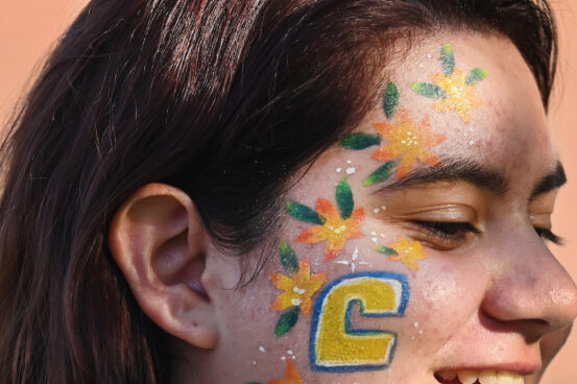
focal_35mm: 695
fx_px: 11132
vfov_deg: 2.0
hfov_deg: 3.0
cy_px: 241
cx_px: 442
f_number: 4
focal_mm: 300
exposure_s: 1/2000
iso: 1000
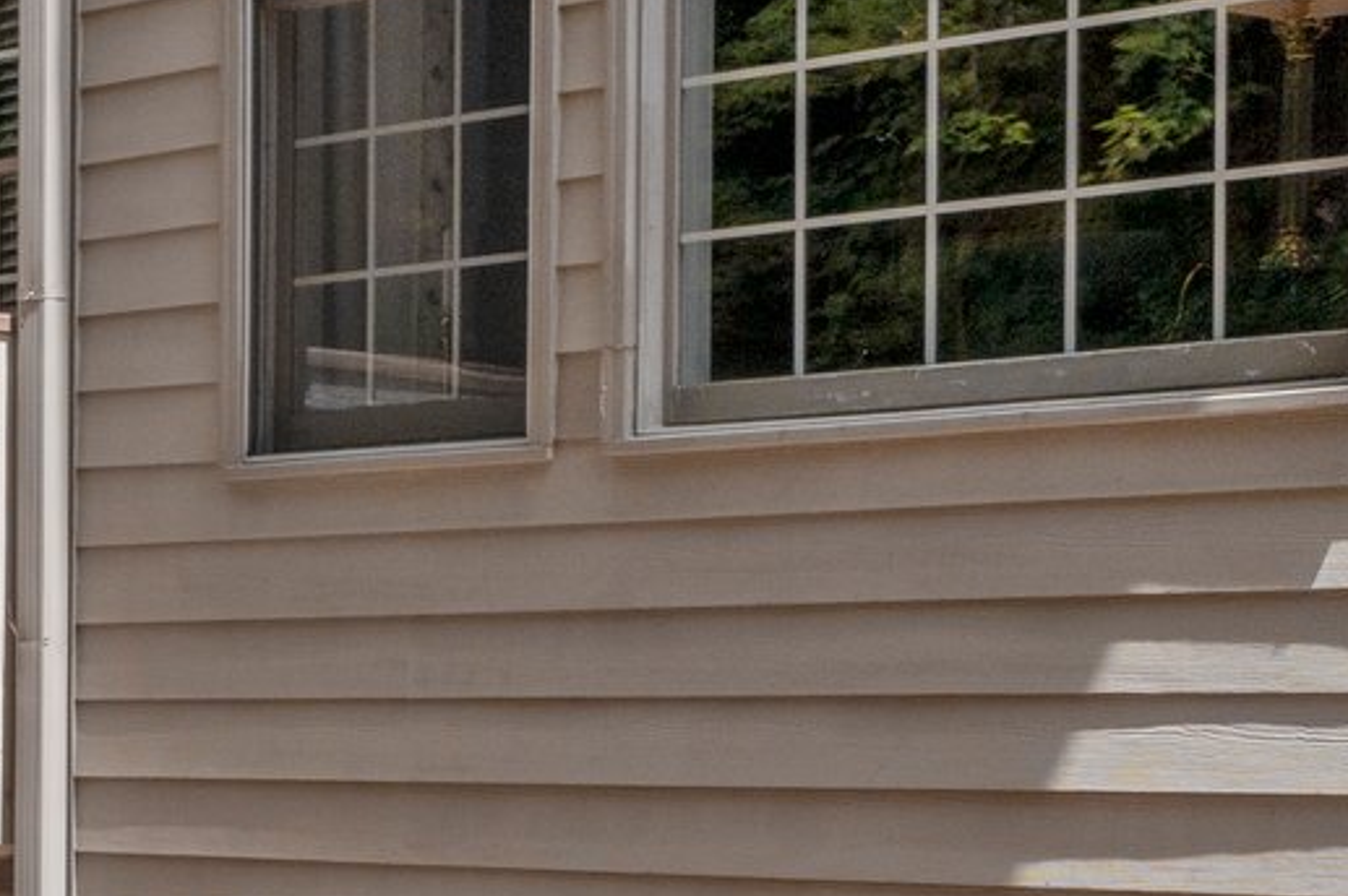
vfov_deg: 12.2
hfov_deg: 17.5
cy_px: 912
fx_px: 4154
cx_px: -310
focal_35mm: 111
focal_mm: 10.26
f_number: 5.6
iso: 100
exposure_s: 1/500
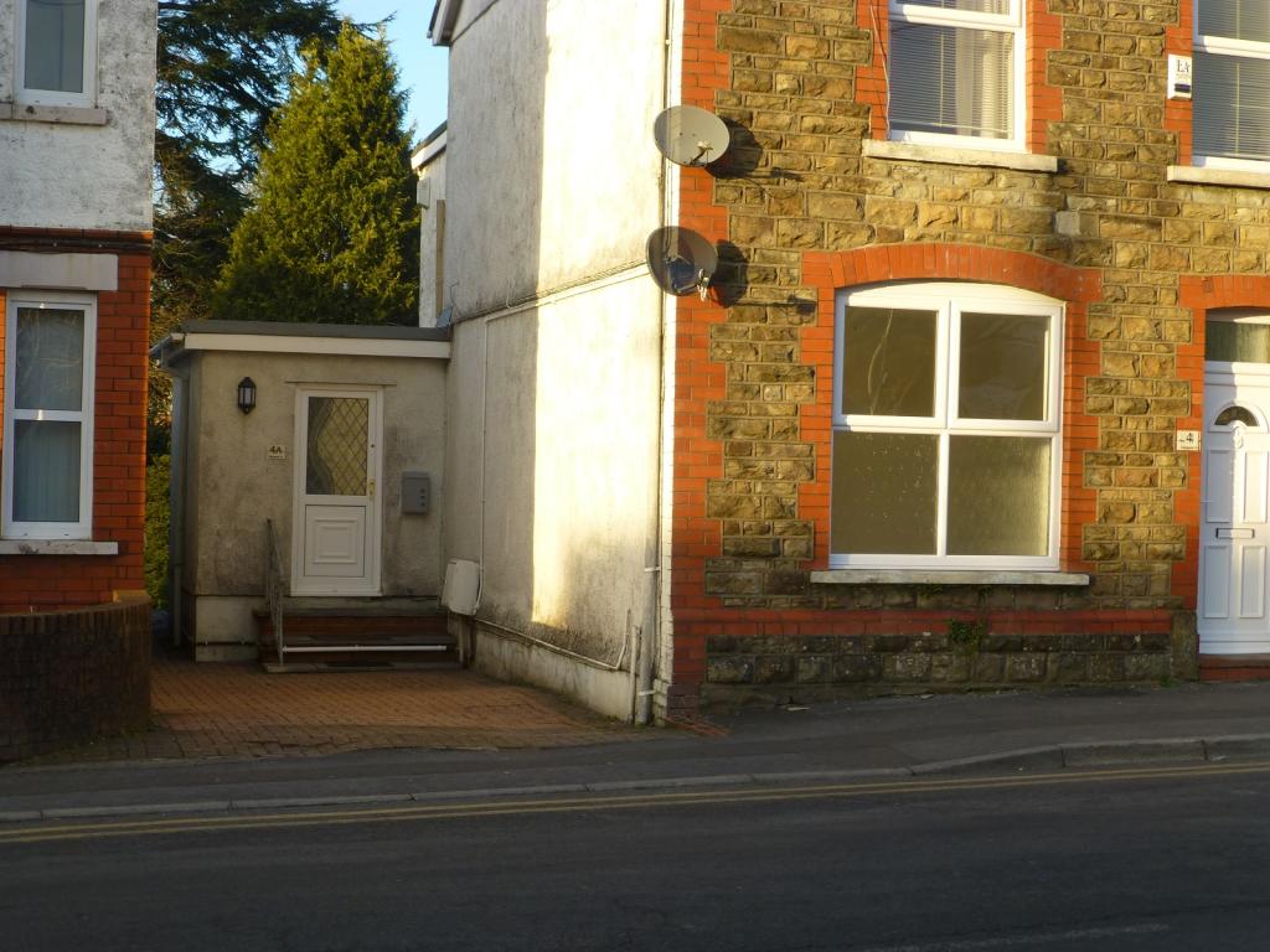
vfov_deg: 27.0
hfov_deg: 35.5
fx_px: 1981
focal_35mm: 54
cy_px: 476
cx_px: 635
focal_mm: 9.7
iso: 100
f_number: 4.6
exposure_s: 1/125
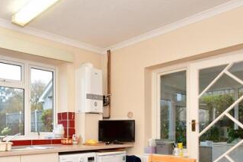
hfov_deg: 56.0
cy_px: 129
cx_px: 48
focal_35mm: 31
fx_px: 209
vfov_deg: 40.6
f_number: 9
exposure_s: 1/60
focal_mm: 10
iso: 500
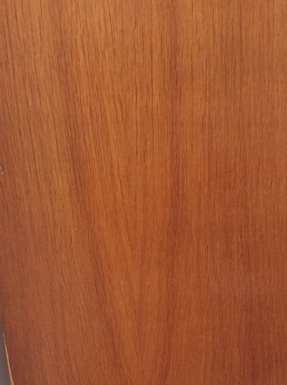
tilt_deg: -22.5
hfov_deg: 24.3
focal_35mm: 59
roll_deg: +1.7
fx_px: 654
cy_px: 300
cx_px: 235
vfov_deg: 32.0
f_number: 2.4
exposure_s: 1/25
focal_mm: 3.3
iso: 80
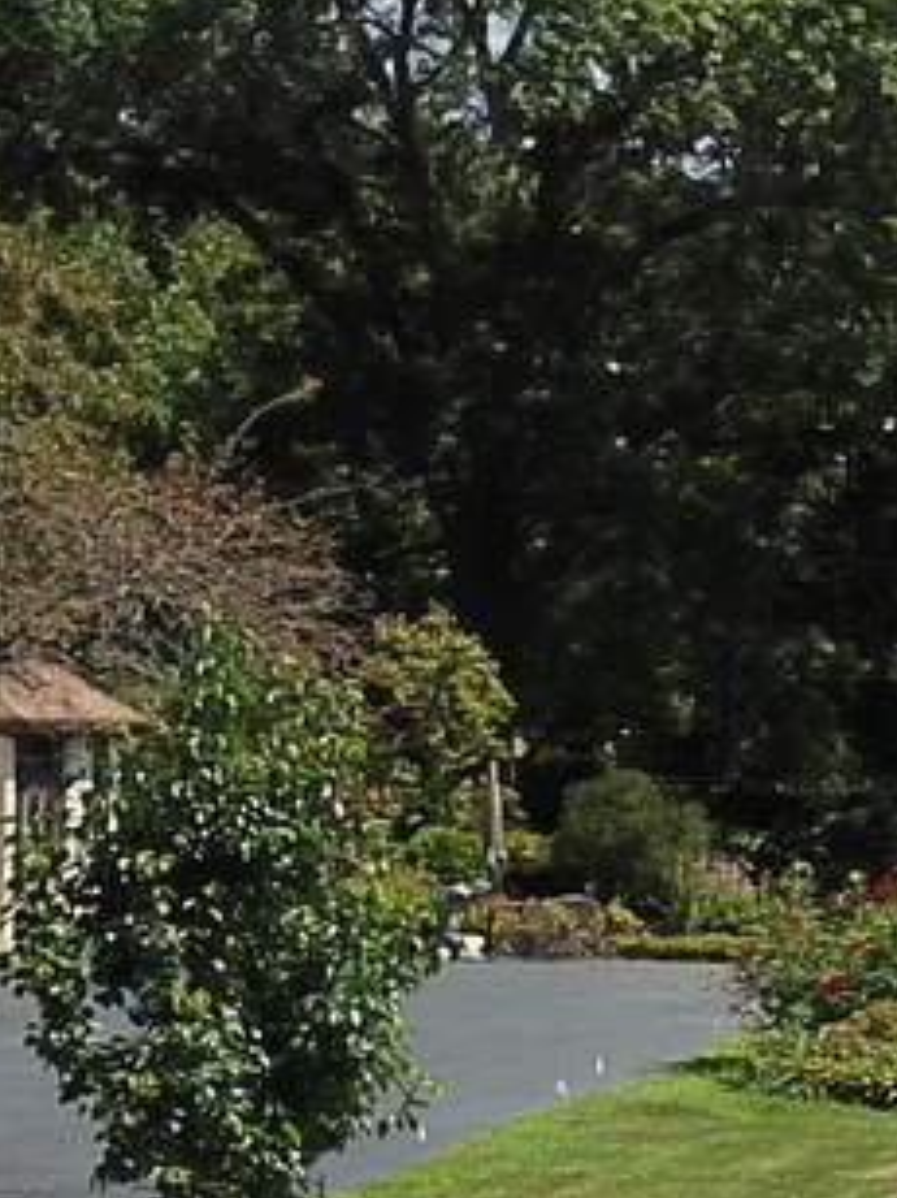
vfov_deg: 16.1
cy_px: 816
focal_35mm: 122
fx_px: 4218
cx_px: 2488
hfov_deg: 9.9
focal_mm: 4.73
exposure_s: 1/966
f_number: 2.2
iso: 100
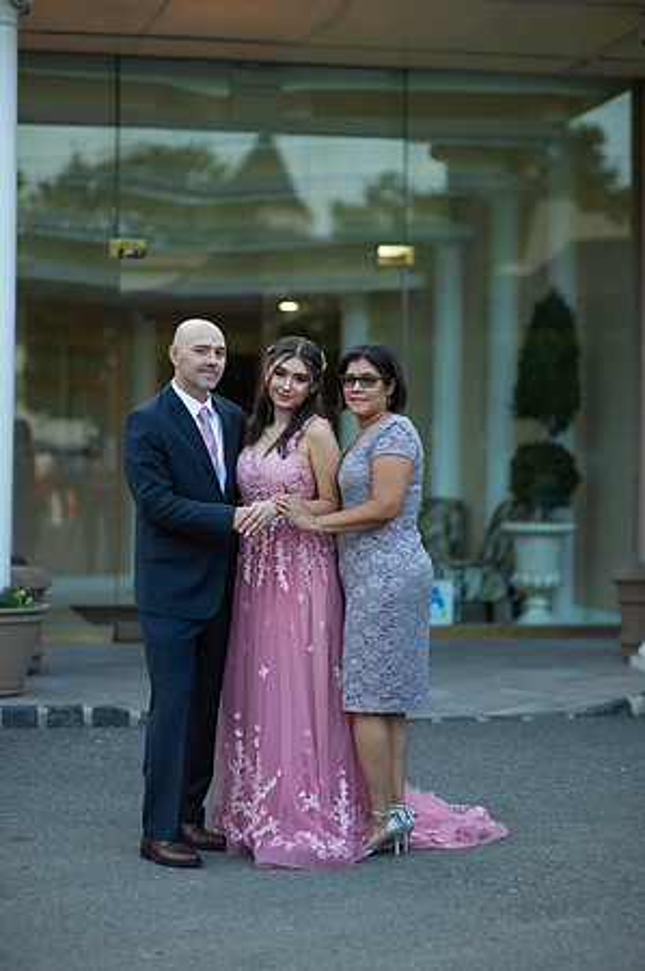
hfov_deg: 16.0
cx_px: 322
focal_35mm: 85
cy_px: 486
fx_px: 2289
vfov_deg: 23.9
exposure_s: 1/800
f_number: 2
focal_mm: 85
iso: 250
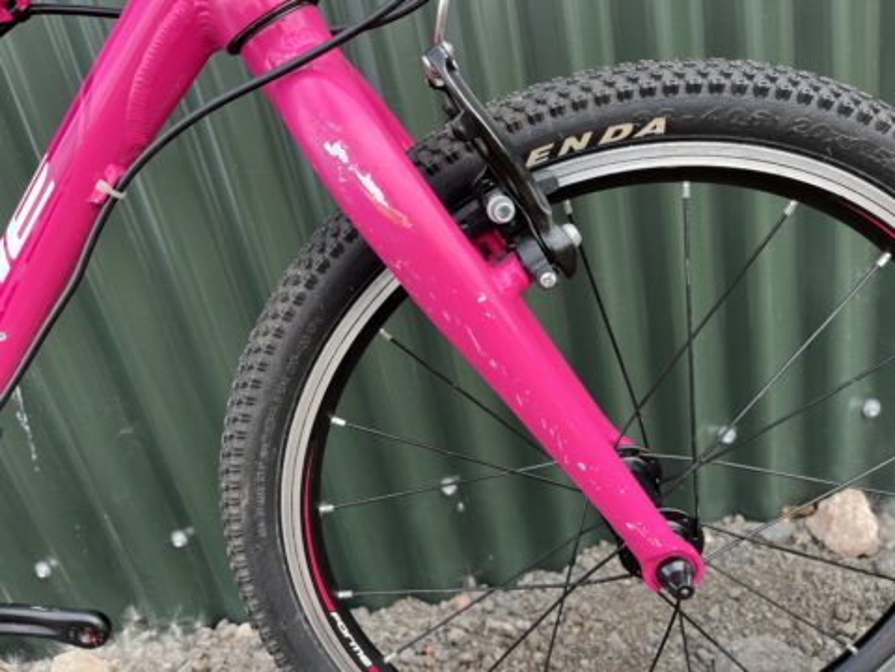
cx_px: 448
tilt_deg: -20.6
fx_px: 672
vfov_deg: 53.1
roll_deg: +14.1
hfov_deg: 67.3
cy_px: 336
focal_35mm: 26
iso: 40
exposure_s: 1/229
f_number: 1.6
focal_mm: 5.1
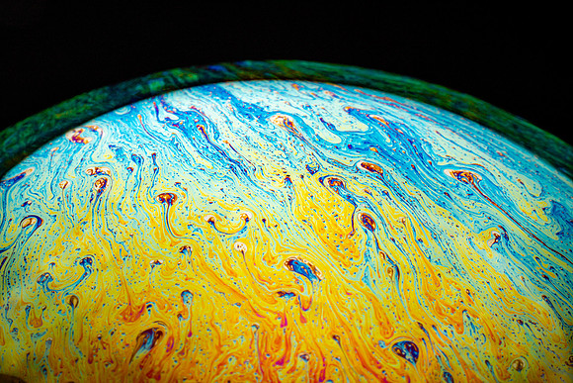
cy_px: 192
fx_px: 1433
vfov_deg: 15.2
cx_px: 286
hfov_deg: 22.6
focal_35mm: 90
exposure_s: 1/50
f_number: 22
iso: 100
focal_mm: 90
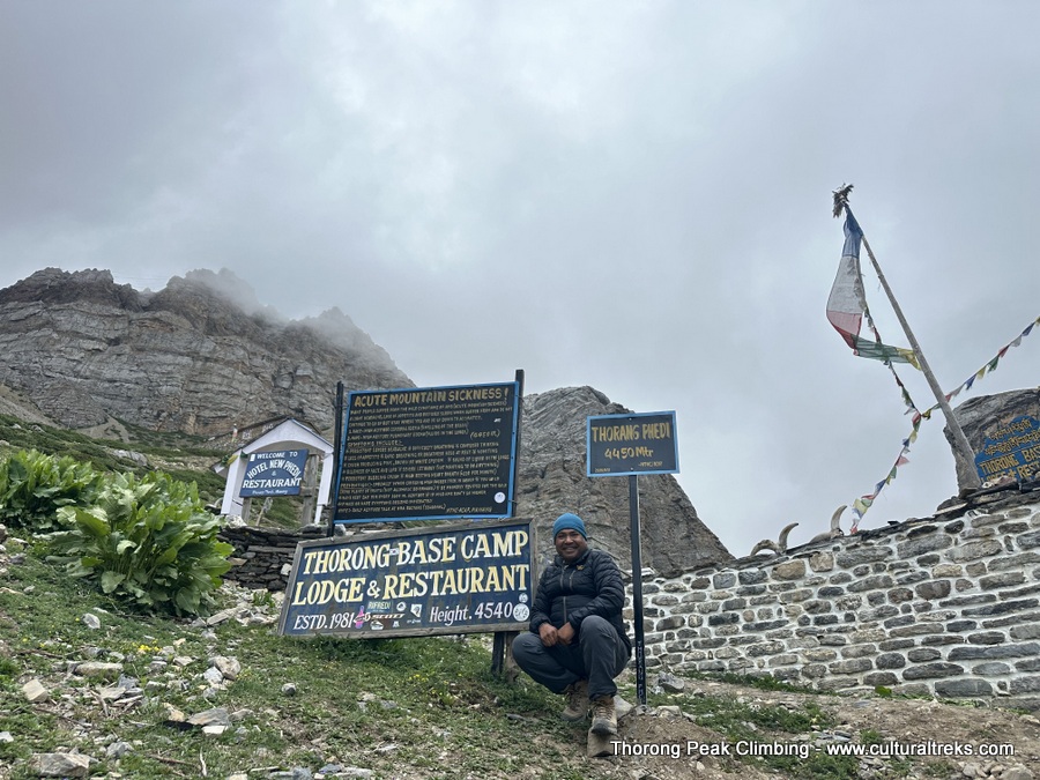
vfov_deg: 56.8
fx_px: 721
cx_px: 520
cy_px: 390
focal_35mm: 24
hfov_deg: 71.6
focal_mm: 6.86
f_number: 1.78
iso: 80
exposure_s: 1/1517
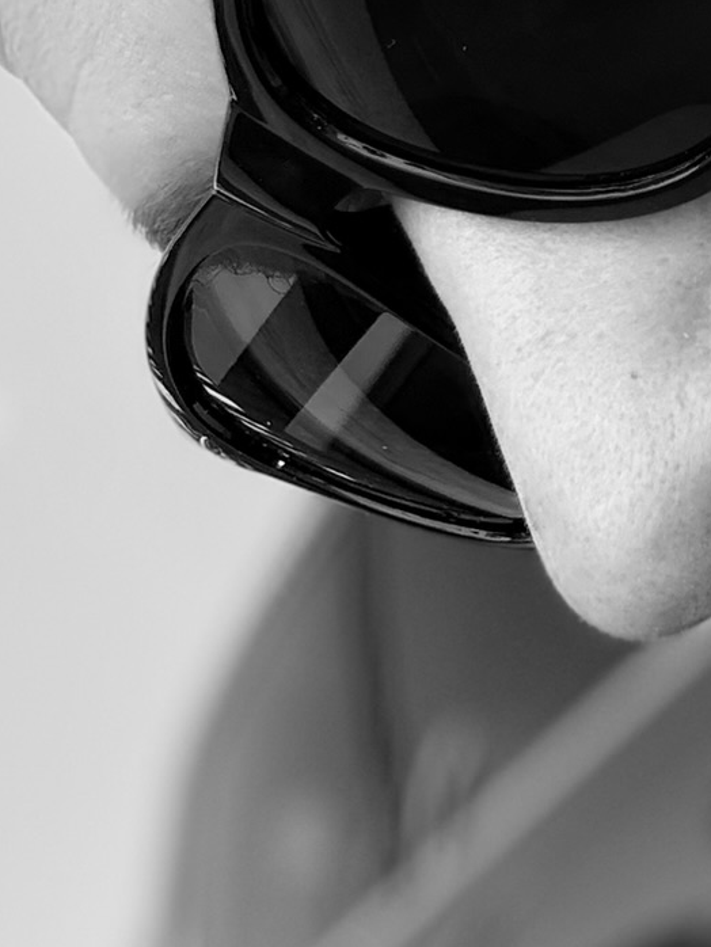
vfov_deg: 20.4
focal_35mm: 88
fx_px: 2409
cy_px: -277
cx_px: 891
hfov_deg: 16.0
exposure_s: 1/541
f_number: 1.9
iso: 40
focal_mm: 2.69
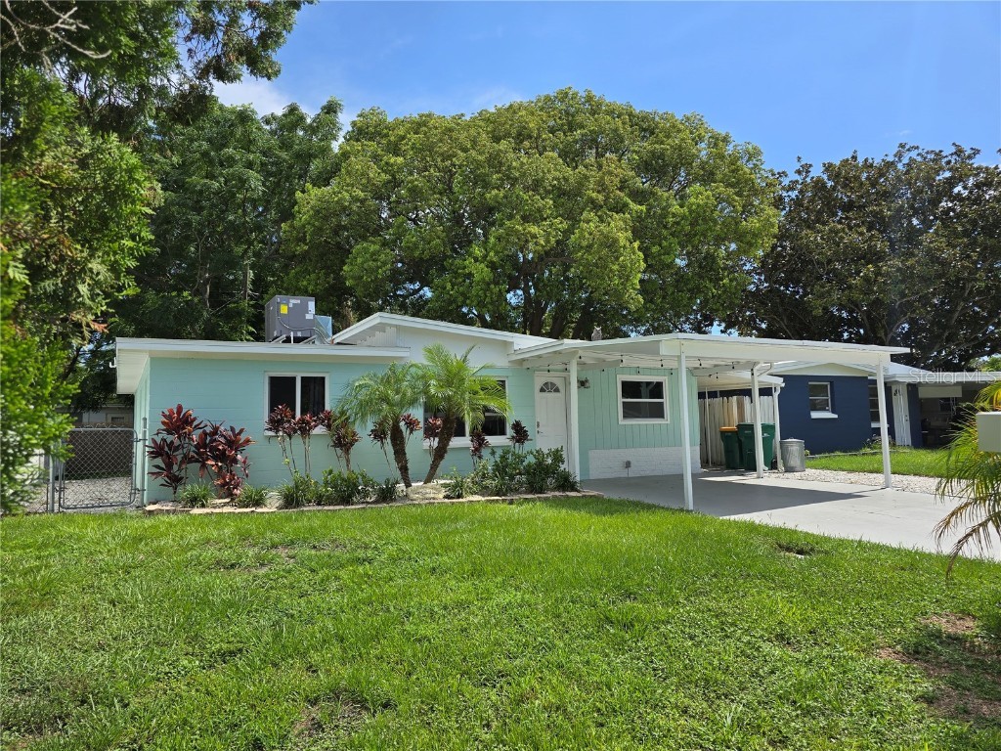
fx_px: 665
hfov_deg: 73.9
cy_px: 376
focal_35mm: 23
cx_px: 500
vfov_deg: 58.9
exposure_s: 1/832
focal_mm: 6.3
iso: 12
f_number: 1.7
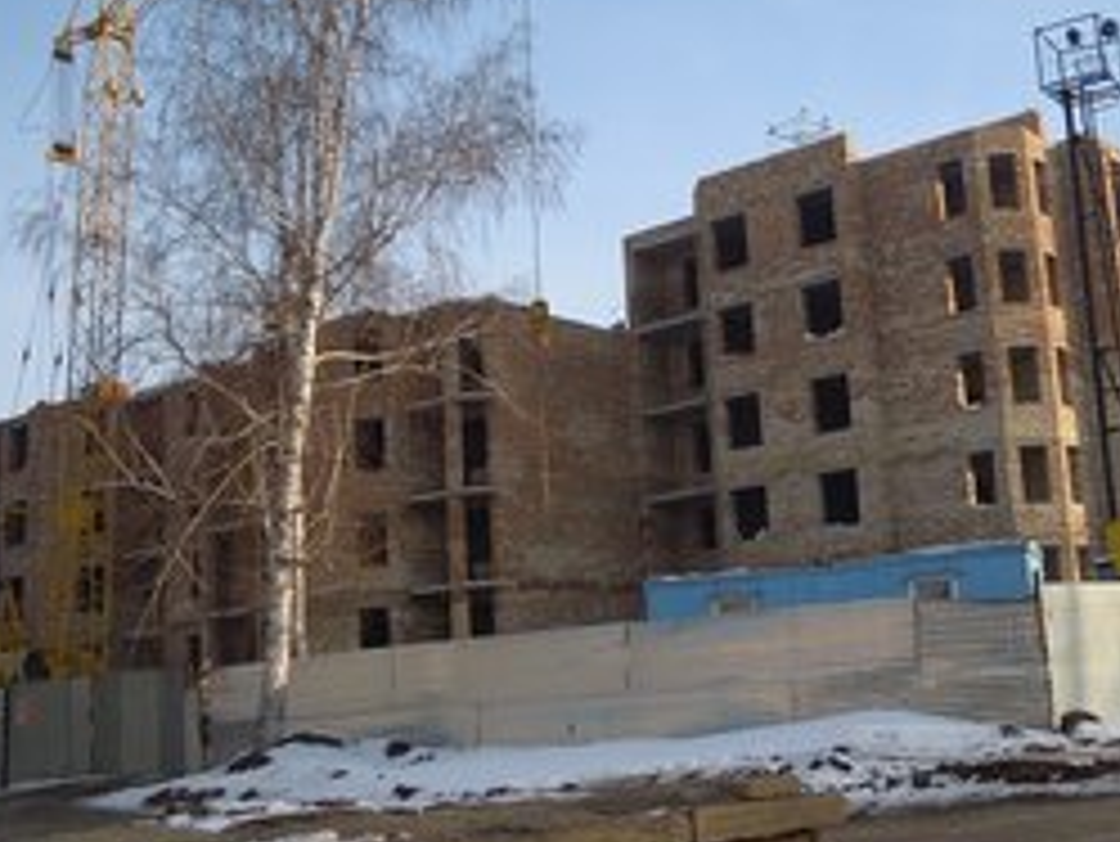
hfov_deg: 41.4
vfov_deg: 32.2
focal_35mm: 45
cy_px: 392
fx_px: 1457
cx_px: 765
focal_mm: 5
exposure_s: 1/1000
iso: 100
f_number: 2.7
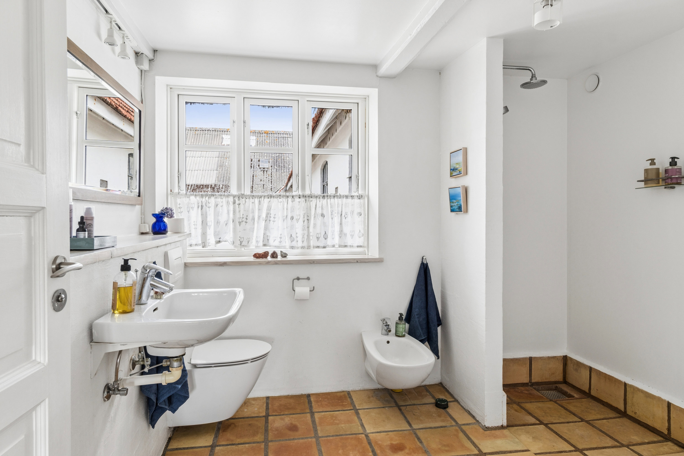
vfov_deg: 63.2
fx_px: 370
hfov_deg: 85.4
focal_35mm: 20
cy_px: 228
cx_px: 342
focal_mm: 13
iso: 200
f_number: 8
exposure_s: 1/30
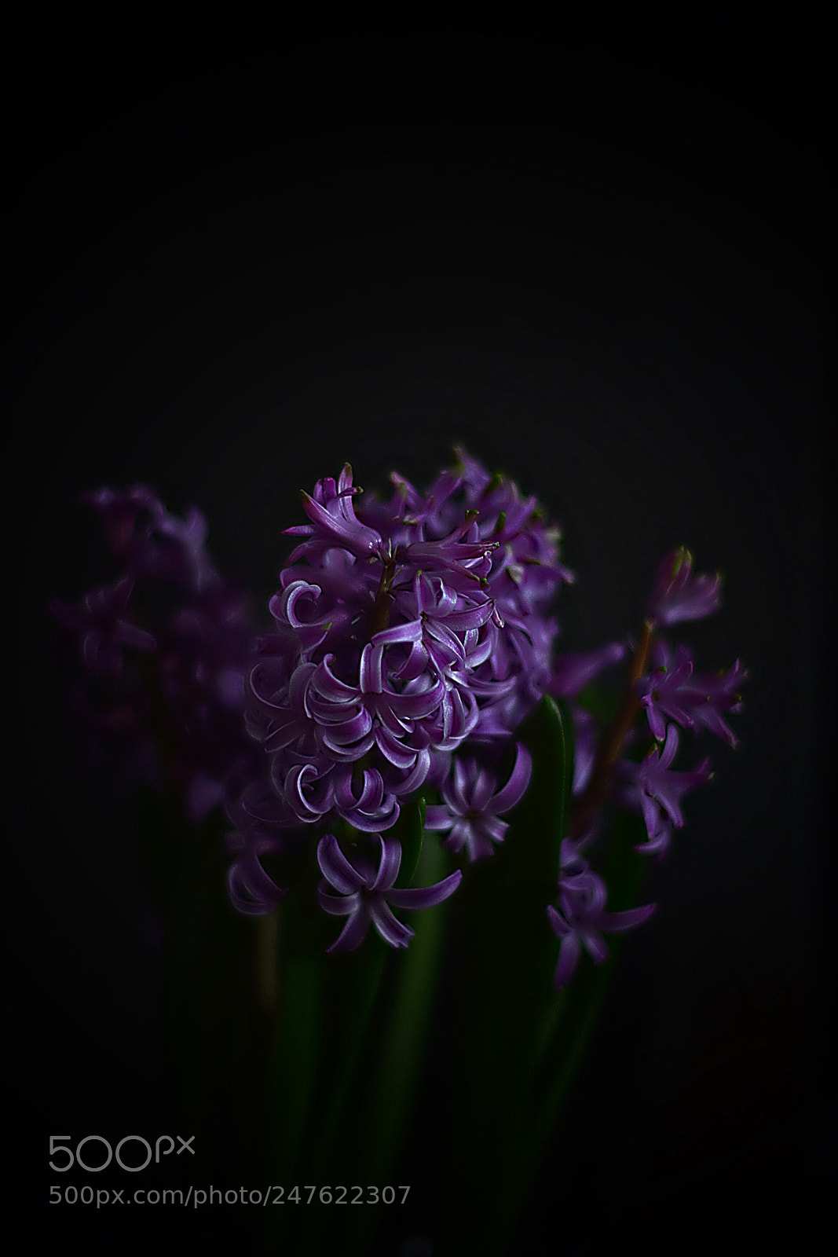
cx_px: 419
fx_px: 1745
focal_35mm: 50
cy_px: 628
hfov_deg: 27.0
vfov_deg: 39.6
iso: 280
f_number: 1.6
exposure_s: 1/50
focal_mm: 50
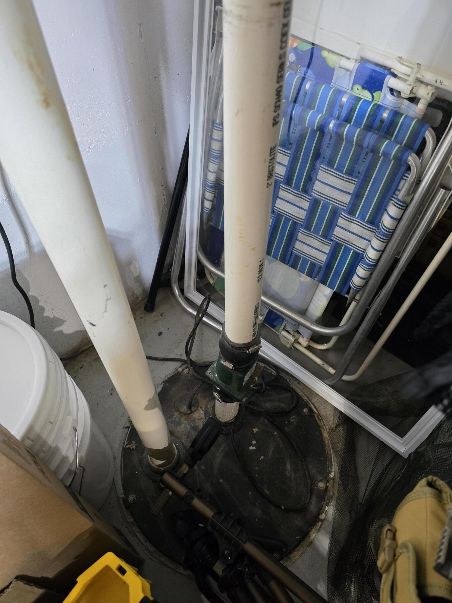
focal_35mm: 23
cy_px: 302
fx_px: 400
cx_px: 226
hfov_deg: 58.9
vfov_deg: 73.9
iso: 1600
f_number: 1.7
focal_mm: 6.3
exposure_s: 1/30
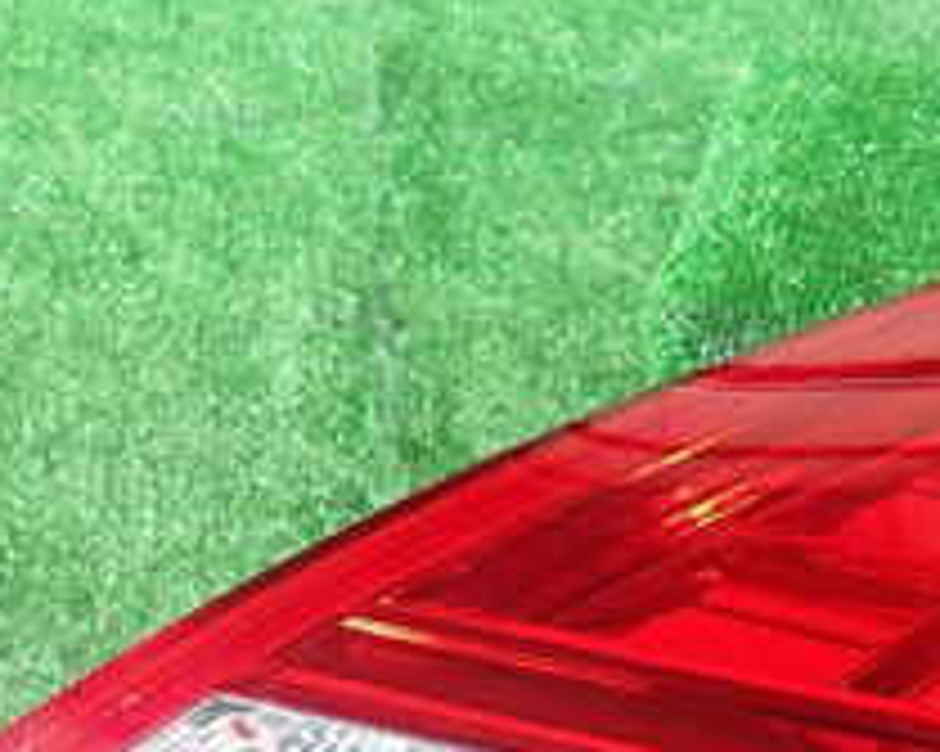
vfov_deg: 21.2
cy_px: 720
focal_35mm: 70
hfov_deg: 27.0
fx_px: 1947
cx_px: 643
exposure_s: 1/125
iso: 160
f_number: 2
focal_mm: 4.5
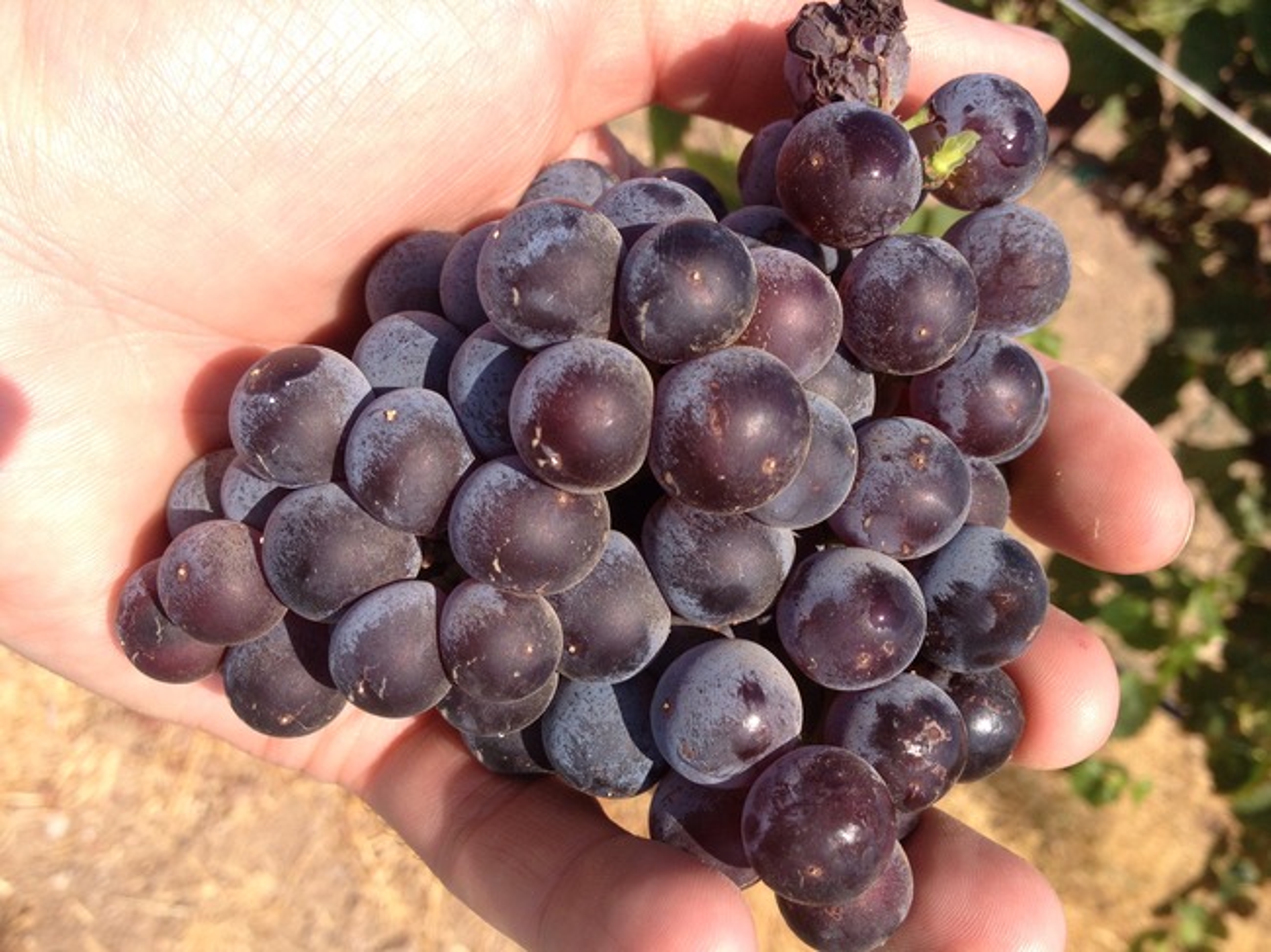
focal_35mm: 35
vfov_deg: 40.7
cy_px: 476
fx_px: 1285
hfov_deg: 52.6
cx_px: 636
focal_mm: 4.28
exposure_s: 1/1062
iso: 50
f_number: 2.4
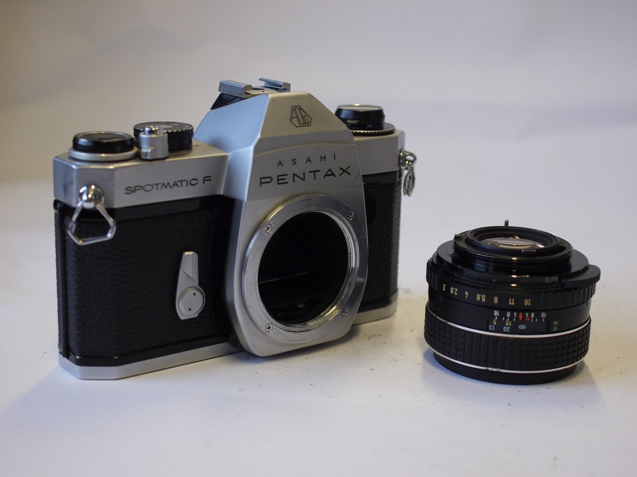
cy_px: 238
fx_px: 1104
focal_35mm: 60
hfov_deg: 32.2
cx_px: 318
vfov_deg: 24.4
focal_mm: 30
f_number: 4
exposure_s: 1/160
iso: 400
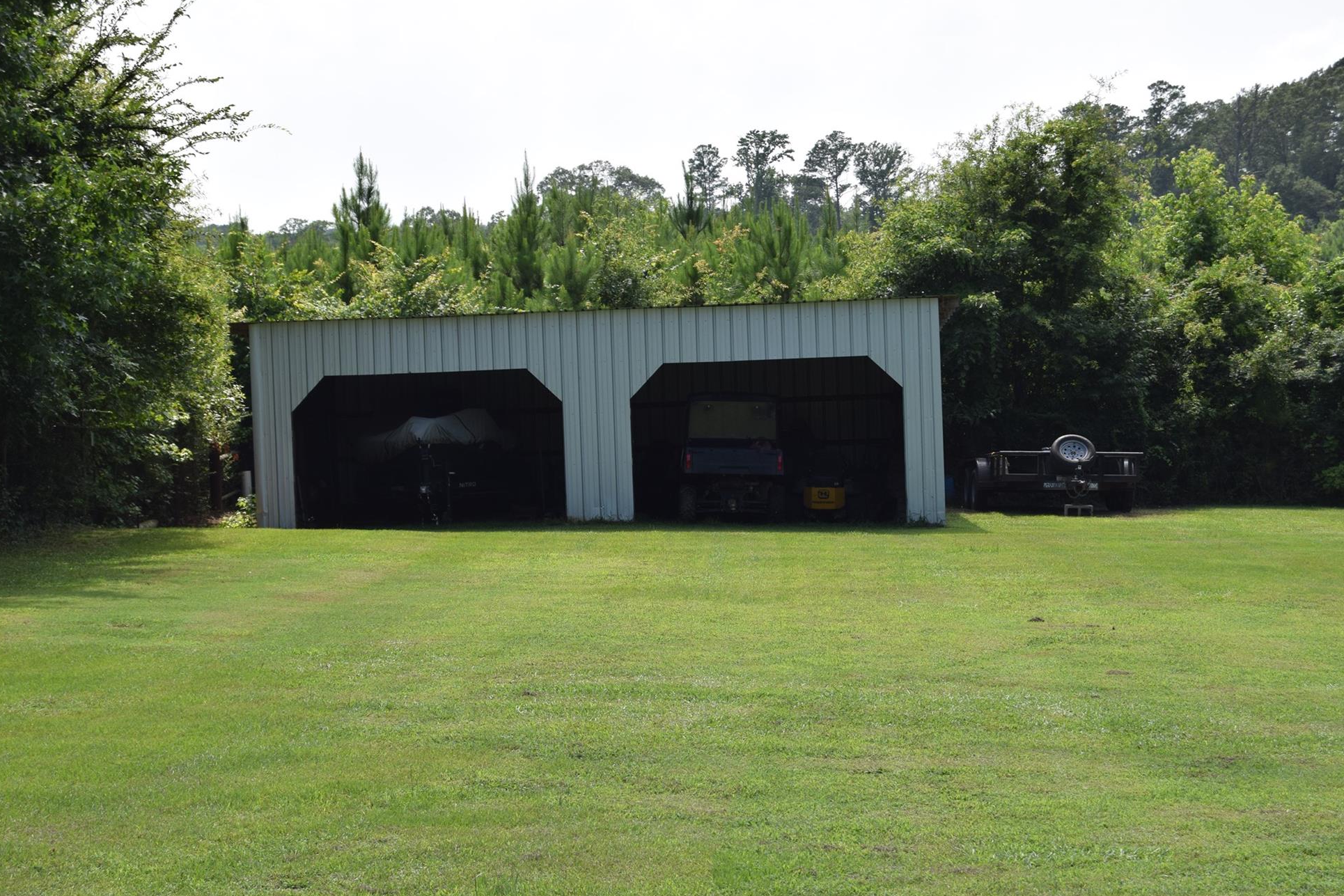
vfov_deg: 15.6
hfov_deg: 23.2
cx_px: 698
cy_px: 428
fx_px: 3268
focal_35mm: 88
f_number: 9
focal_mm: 55
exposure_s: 1/320
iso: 200
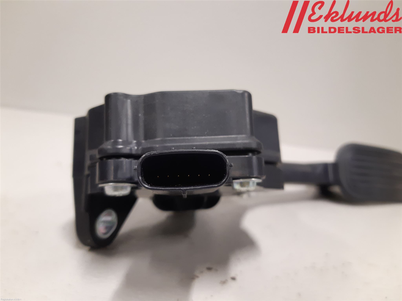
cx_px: 201
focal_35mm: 26
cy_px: 150
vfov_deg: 53.1
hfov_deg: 67.3
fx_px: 302
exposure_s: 1/33
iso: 200
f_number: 1.7
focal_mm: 3.93
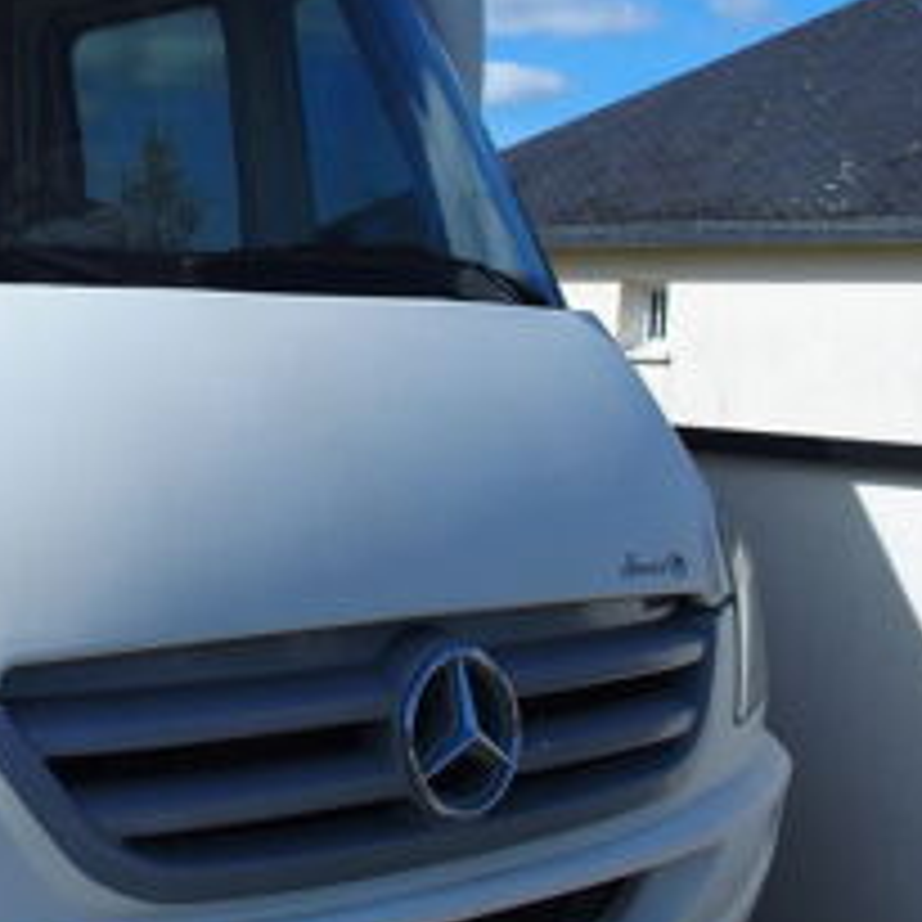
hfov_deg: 27.4
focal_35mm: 58
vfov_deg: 29.5
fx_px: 1748
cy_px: 396
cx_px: -58
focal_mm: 6
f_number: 5.6
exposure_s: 1/640
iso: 100
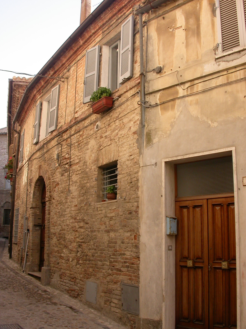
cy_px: 164
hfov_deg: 37.7
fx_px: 360
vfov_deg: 49.0
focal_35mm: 38
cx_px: 123
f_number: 5.3
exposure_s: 1/146
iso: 100
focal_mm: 7.85
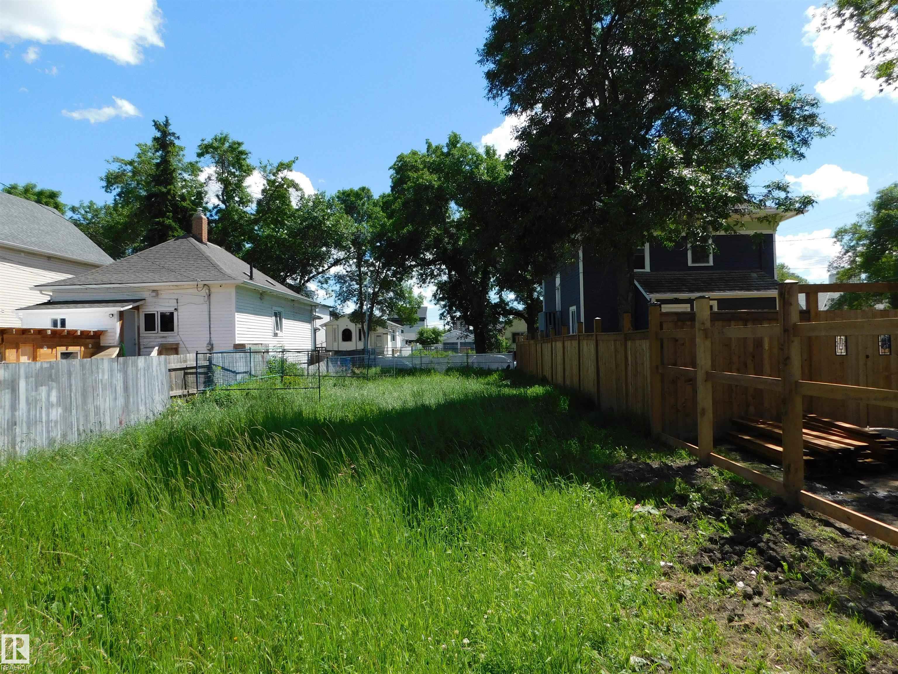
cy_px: 337
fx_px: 597
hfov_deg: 73.9
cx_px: 449
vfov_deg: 58.9
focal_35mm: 23
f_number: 3
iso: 125
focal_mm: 4
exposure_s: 1/1250
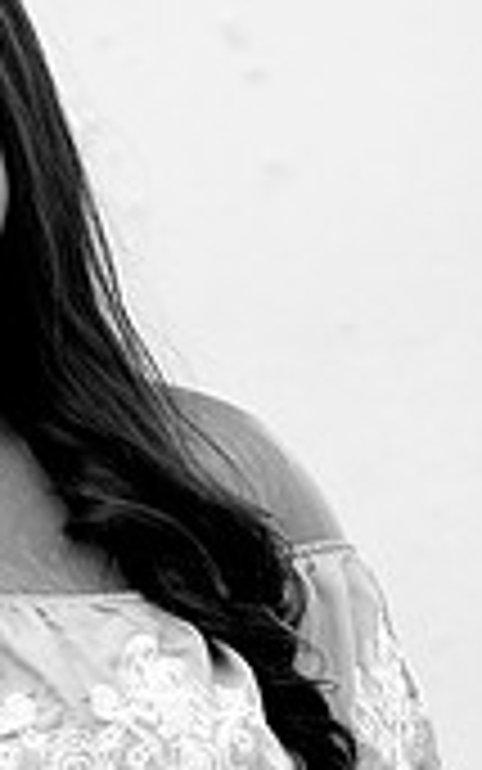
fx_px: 6307
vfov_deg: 7.0
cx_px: -158
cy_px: 257
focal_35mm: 300
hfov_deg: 4.4
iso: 640
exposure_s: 1/500
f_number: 2.8
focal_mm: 75
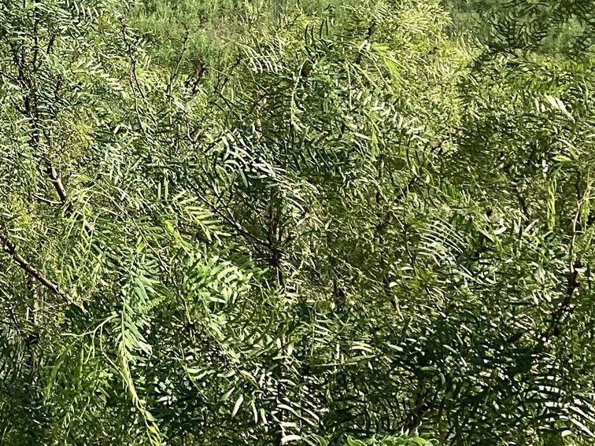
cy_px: -129
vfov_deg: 16.6
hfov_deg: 21.1
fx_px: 1444
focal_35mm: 84
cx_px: -183
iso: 25
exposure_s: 1/1456
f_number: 2.4
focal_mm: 3.3
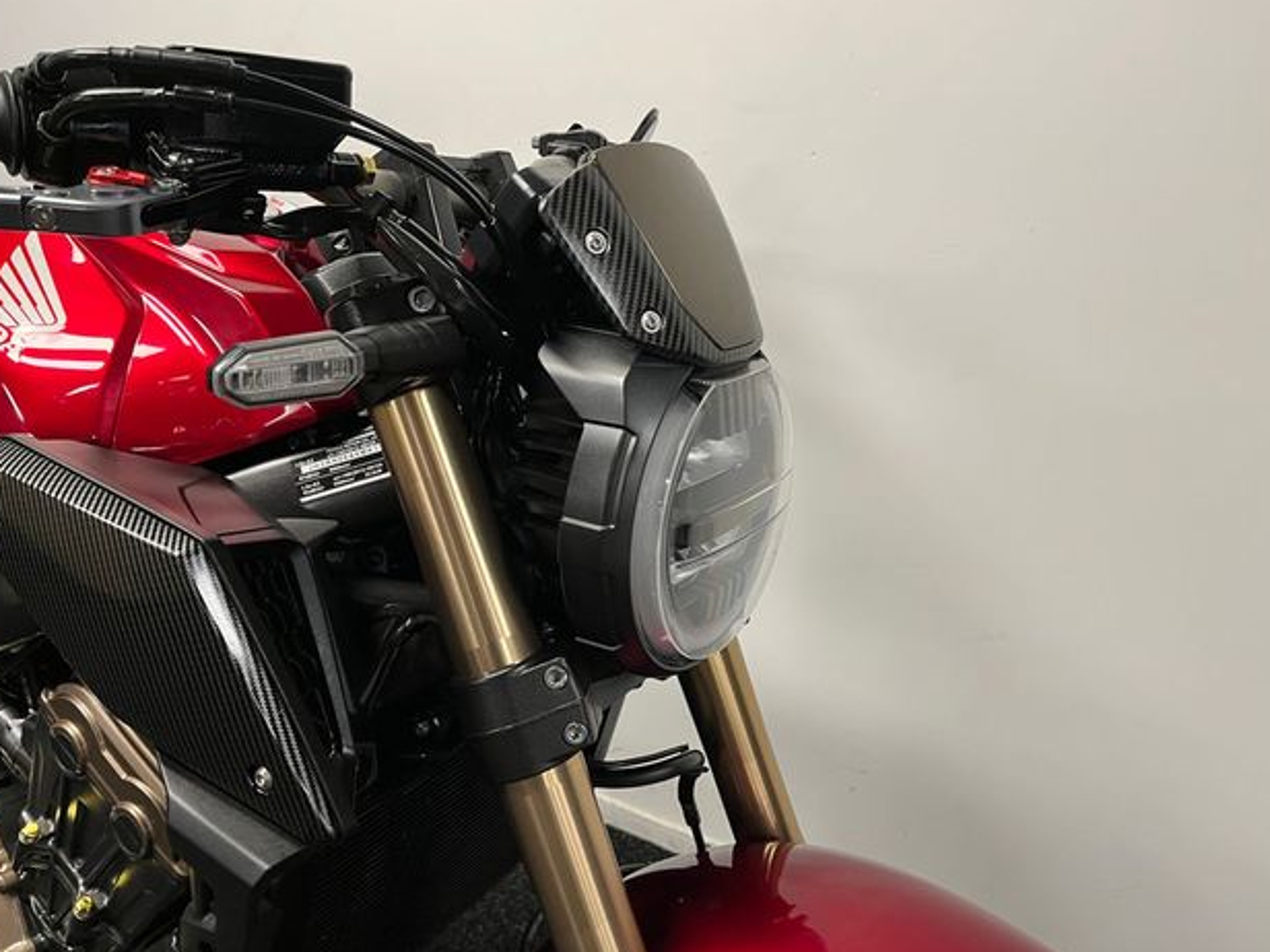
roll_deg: -1.4
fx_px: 991
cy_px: 464
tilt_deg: -18.8
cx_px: 631
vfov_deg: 51.3
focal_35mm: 27
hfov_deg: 65.3
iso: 100
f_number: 1.6
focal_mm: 5.1
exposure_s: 1/50
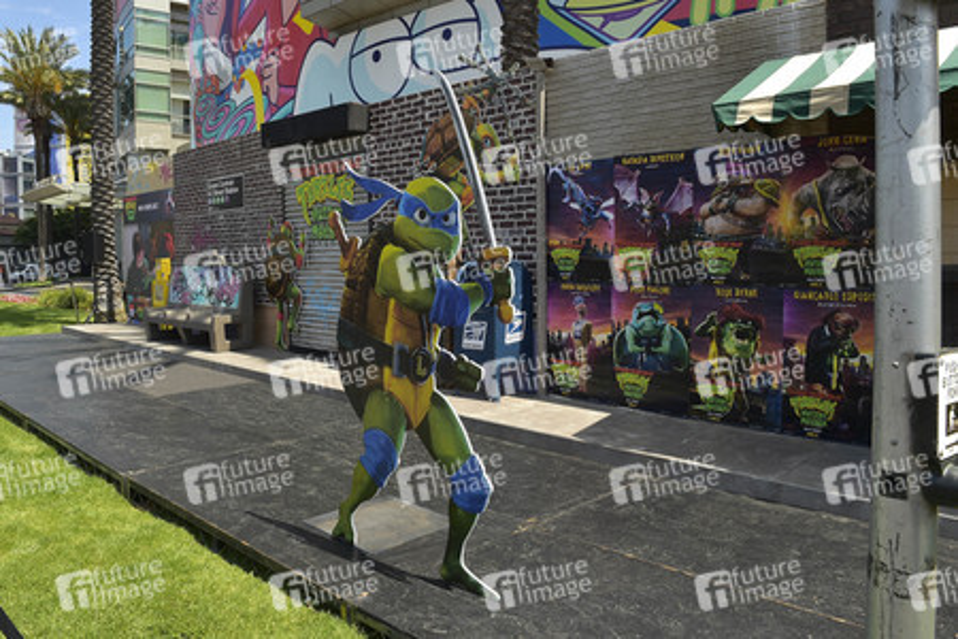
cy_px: 320
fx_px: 639
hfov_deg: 73.7
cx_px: 479
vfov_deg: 53.1
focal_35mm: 24
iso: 160
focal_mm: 24
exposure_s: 1/250
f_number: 11
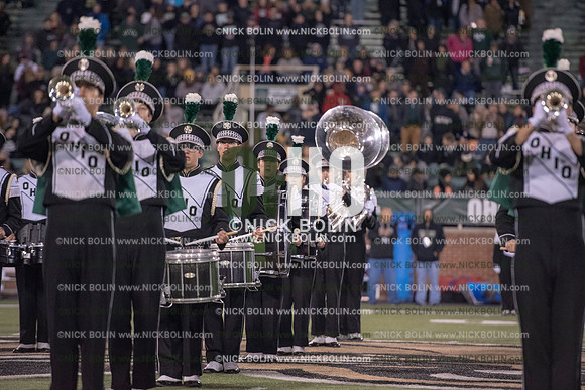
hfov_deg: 10.3
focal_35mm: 200
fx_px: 3251
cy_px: 195
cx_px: 292
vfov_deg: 6.9
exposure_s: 1/1250
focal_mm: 200
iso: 5000
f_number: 3.2
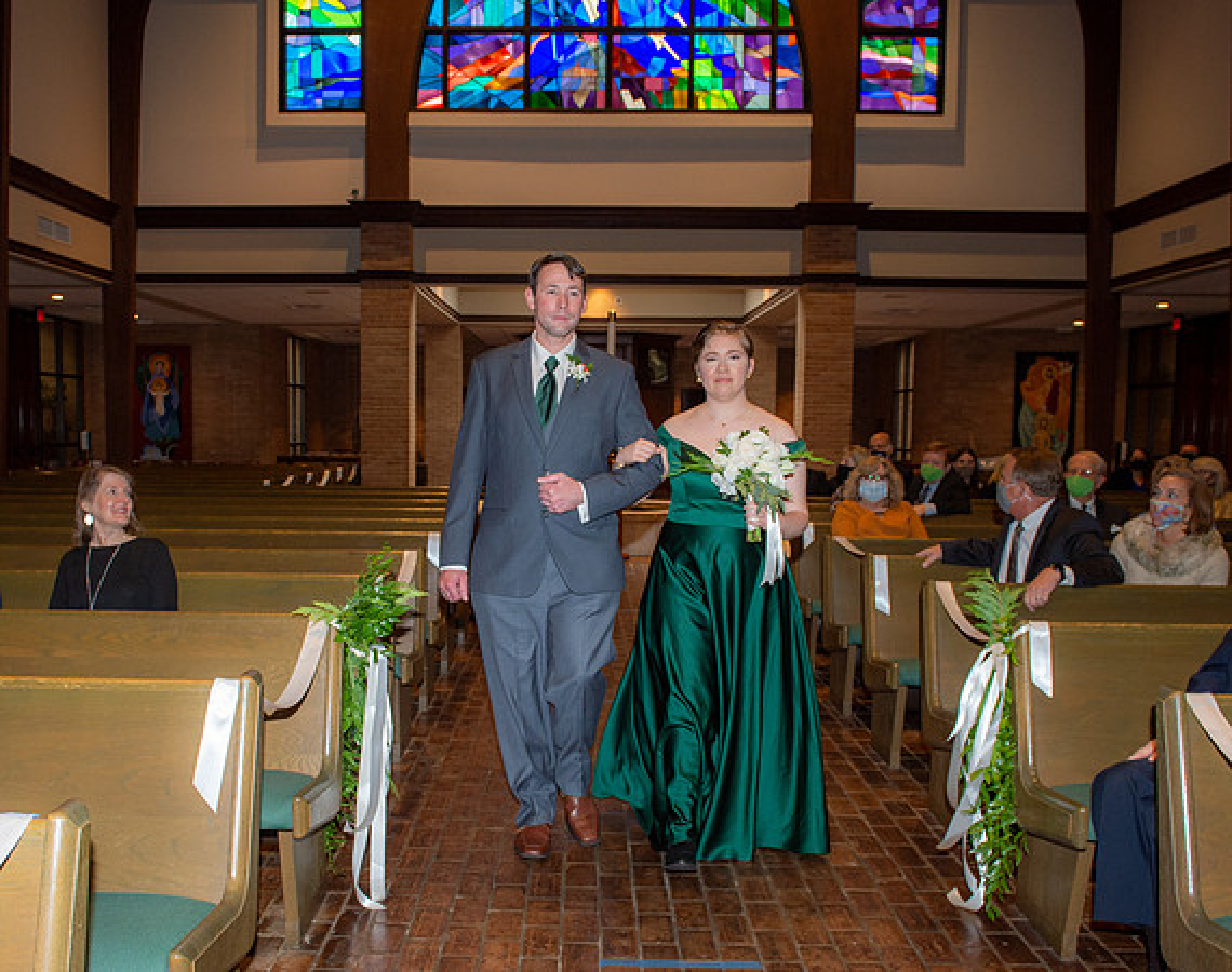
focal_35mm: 34
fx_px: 1248
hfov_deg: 52.4
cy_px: 561
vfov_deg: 42.5
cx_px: 542
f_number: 5.6
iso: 1250
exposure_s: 1/160
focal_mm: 24
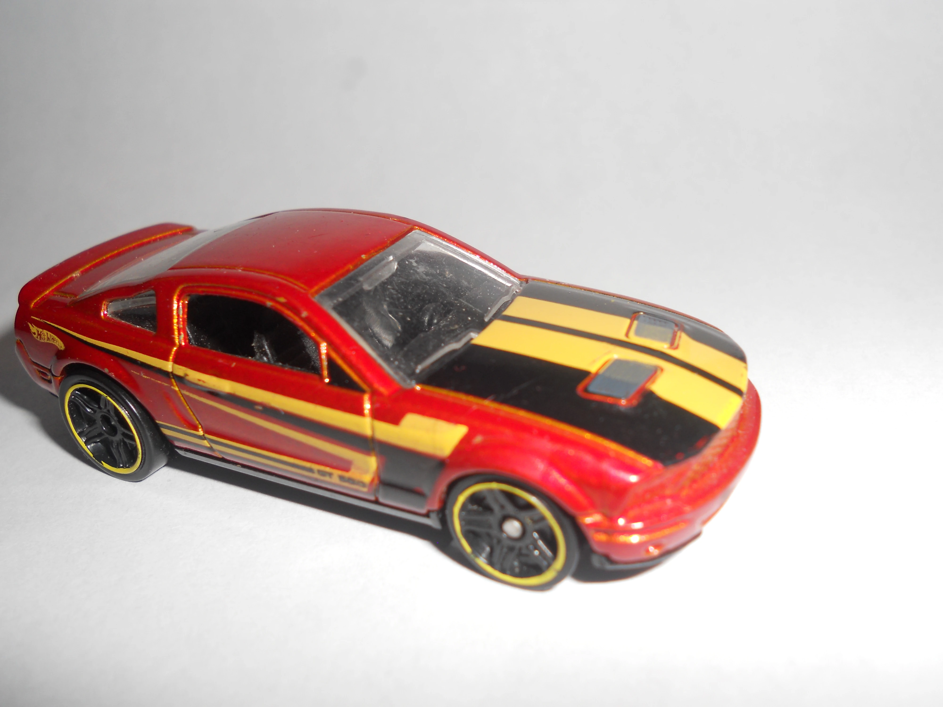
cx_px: 472
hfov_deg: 56.8
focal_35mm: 32
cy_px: 354
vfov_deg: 44.2
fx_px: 872
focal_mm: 5.8
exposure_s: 1/25
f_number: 8.8
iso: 80
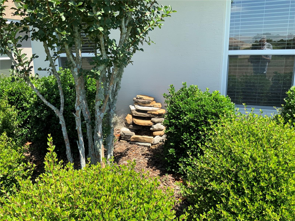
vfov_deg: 48.2
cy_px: 110
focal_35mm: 29
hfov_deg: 61.7
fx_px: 247
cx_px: 148
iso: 16
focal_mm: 3
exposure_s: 1/816
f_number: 1.8
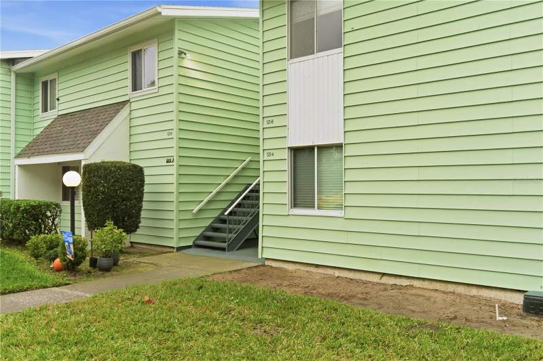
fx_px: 483
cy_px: 180
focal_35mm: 32
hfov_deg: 58.7
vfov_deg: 41.1
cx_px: 272
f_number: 4
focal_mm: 32
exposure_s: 1/160
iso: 800
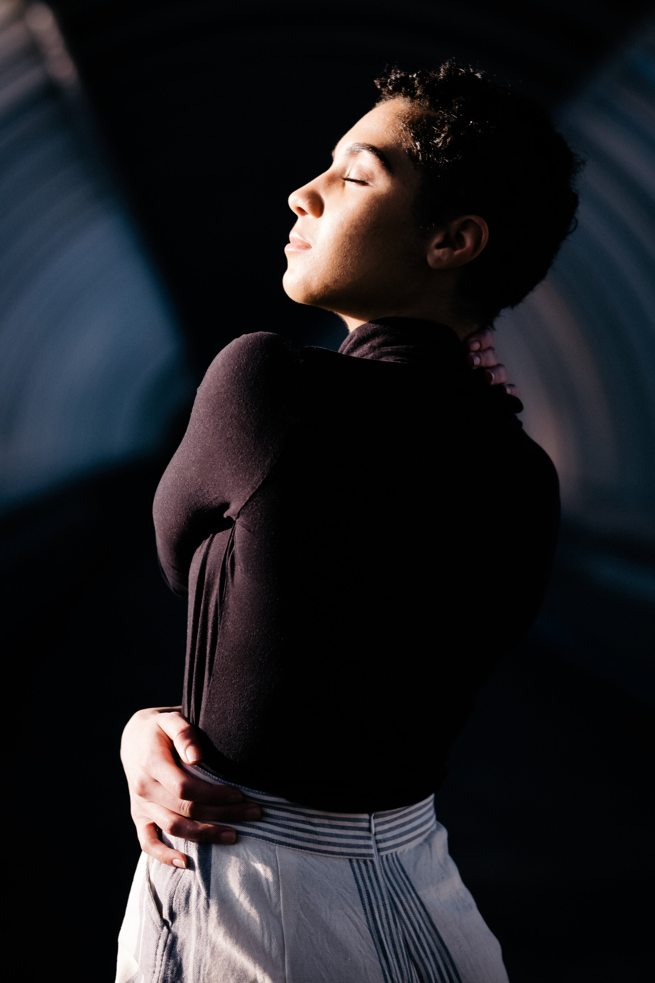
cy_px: 428
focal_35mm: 99
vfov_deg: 20.6
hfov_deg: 13.8
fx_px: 2702
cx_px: 343
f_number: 2
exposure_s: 1/8000
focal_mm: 56
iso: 500
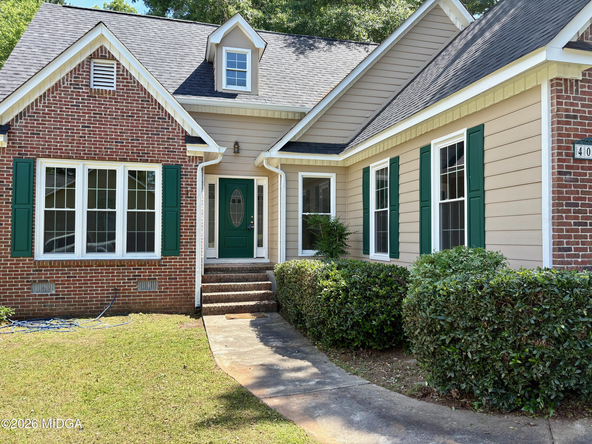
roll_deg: -0.5
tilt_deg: +2.8
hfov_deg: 67.3
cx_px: 296
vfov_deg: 53.1
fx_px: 445
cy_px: 222
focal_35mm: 26
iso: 50
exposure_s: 1/933
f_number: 1.6
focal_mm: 5.96
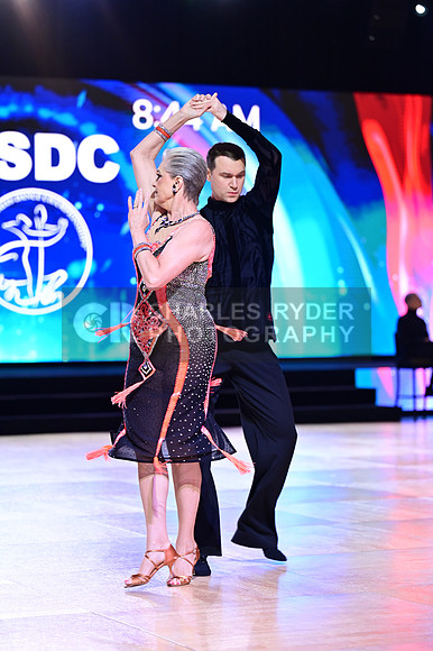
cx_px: 216
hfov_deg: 13.5
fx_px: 1824
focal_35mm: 101
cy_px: 326
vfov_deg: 20.2
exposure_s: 1/400
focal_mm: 101
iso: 1600
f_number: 2.8
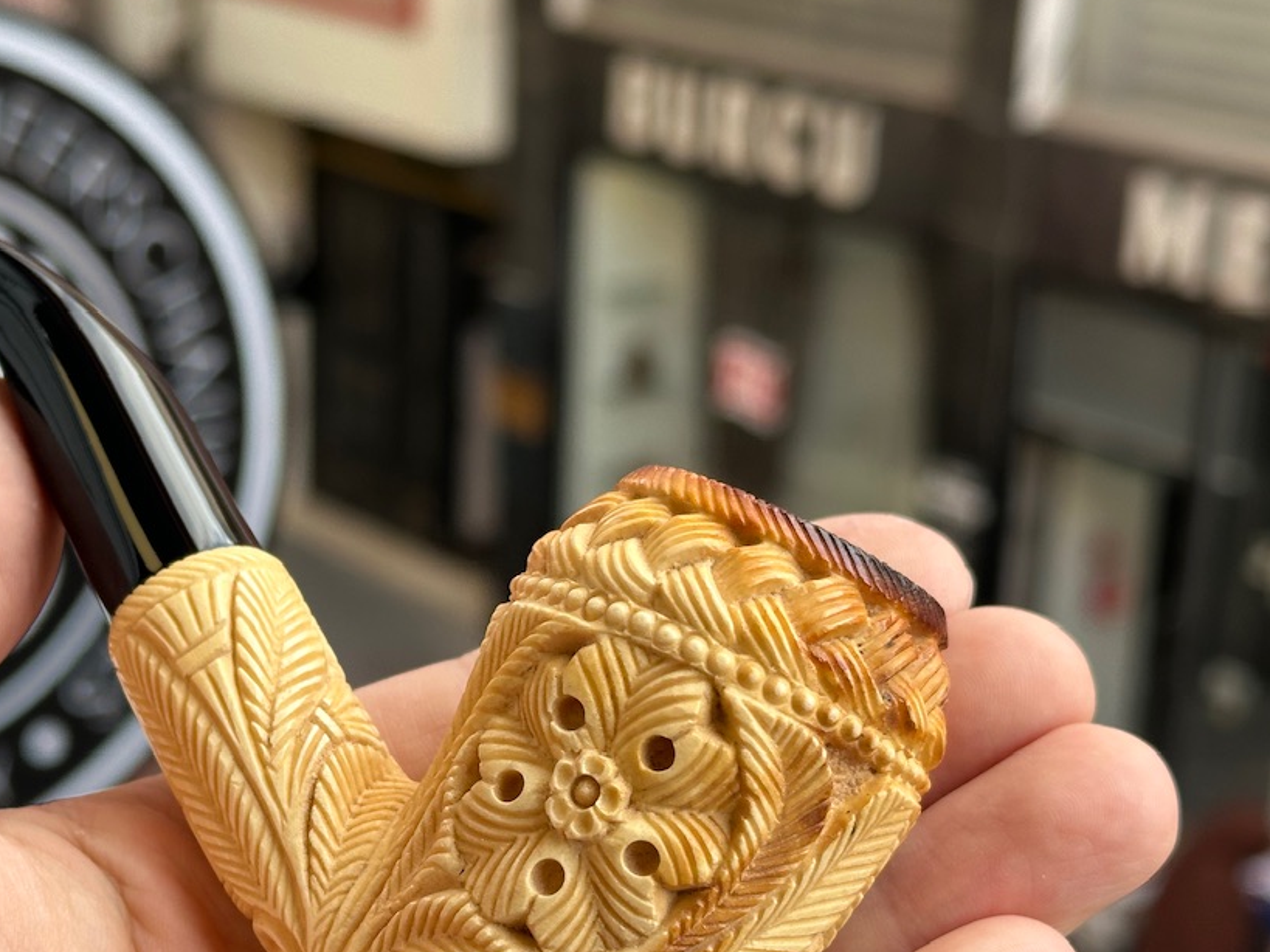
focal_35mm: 75
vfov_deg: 19.6
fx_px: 2751
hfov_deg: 25.8
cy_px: 622
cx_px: 380
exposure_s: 1/469
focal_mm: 6.86
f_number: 1.78
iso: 64
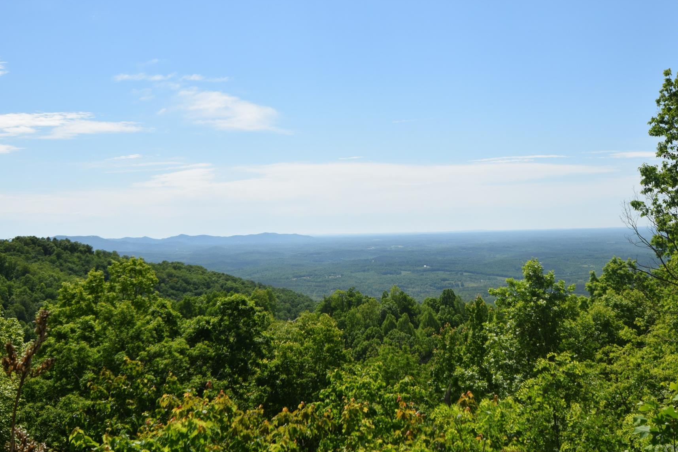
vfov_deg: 31.1
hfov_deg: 45.4
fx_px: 810
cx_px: 361
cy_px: 198
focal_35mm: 43
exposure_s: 1/400
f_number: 10
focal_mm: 24
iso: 200
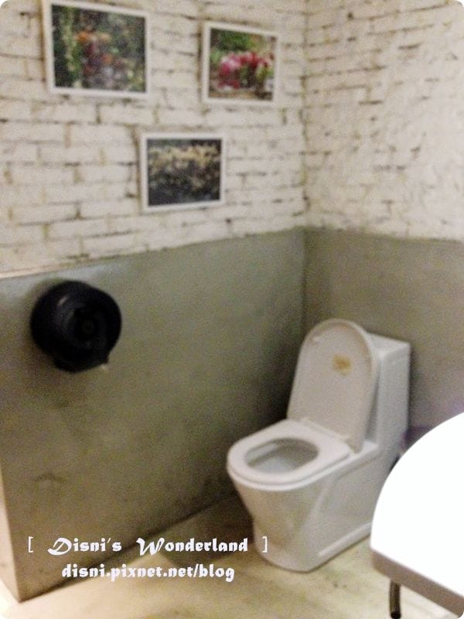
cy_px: 310
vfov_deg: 55.4
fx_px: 590
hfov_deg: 42.9
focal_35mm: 33
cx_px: 232
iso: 800
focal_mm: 4.12
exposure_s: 1/15
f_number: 2.4
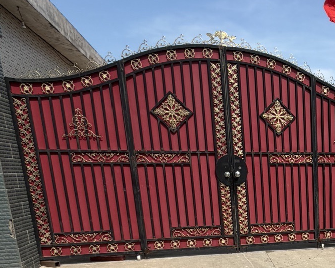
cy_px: 272
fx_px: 406
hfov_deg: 38.2
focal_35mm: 41
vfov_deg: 33.2
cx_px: 358
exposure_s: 1/830
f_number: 2.2
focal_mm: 2.22
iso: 20
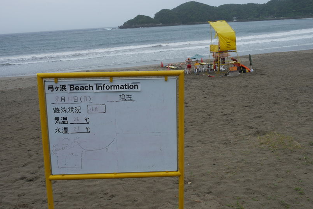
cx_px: 158
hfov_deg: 53.1
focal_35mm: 36
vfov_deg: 36.9
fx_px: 313
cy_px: 97
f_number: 8
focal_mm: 17
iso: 200
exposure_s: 1/200
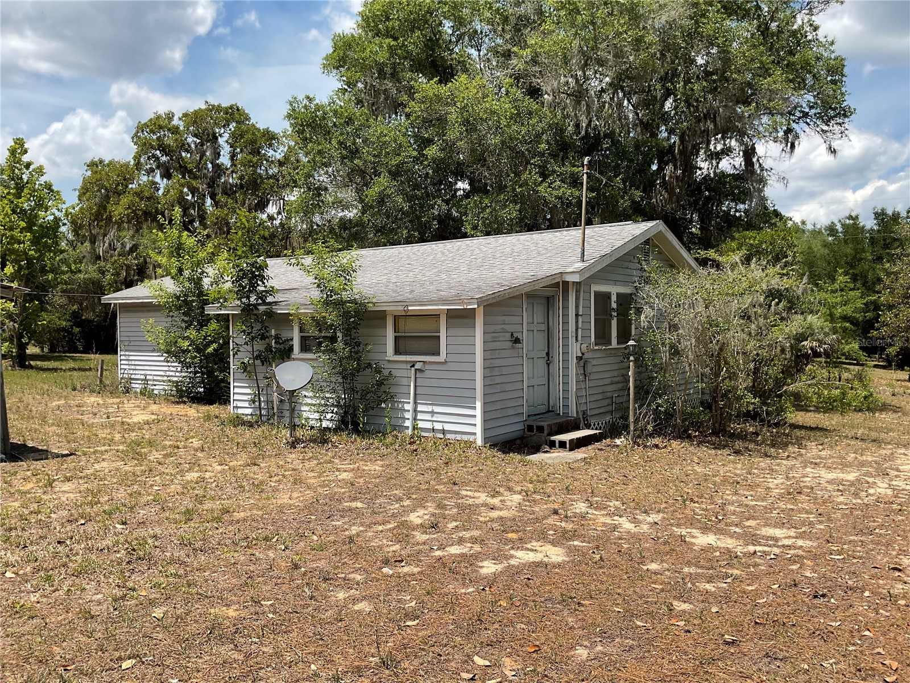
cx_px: 455
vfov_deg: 48.2
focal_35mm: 29
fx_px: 762
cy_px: 342
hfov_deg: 61.7
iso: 16
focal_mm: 3
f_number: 1.8
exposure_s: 1/1730
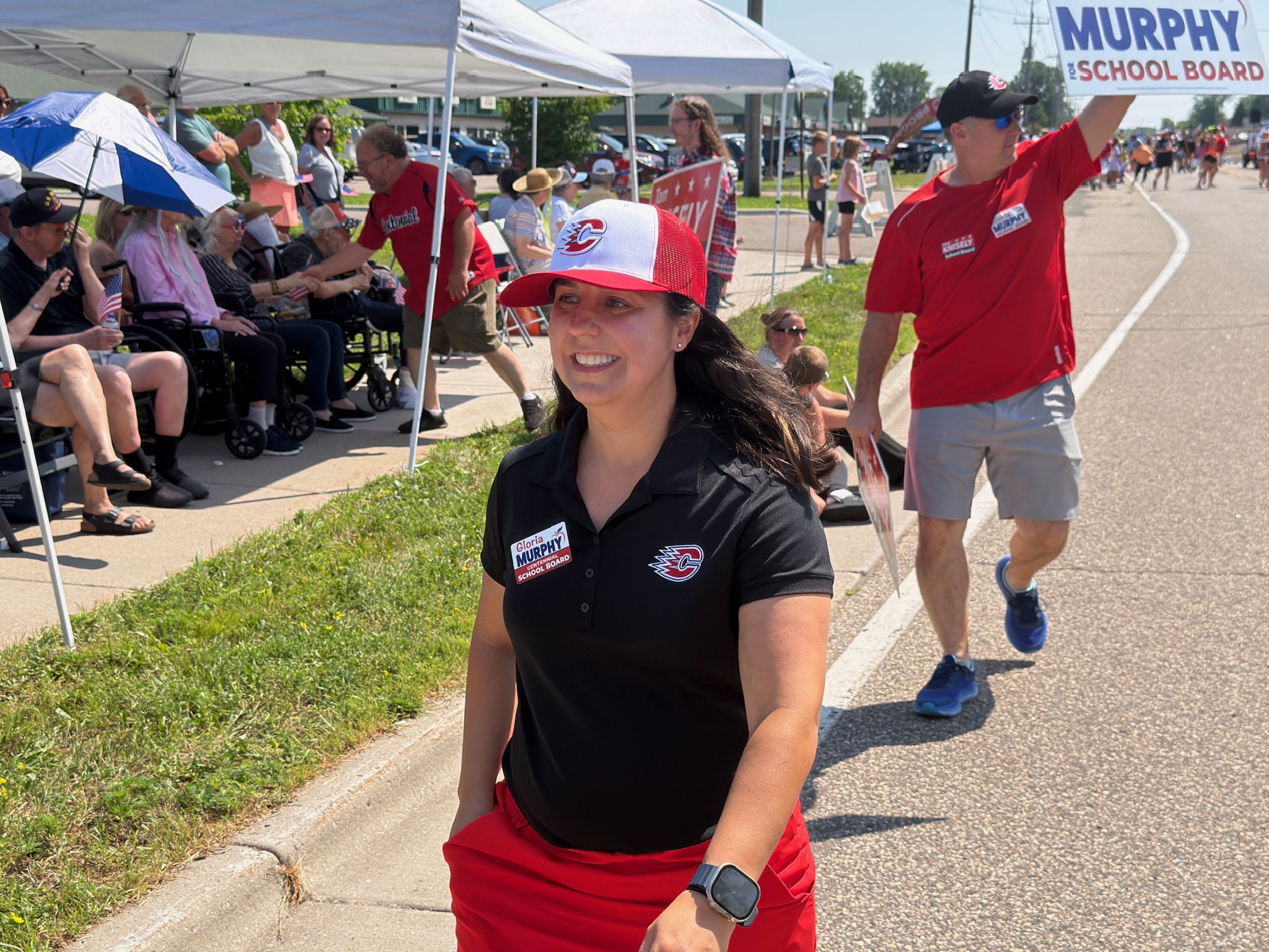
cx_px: 634
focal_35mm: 45
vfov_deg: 32.2
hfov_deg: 42.1
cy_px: 476
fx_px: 1650
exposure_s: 1/4386
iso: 80
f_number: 1.78
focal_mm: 6.76
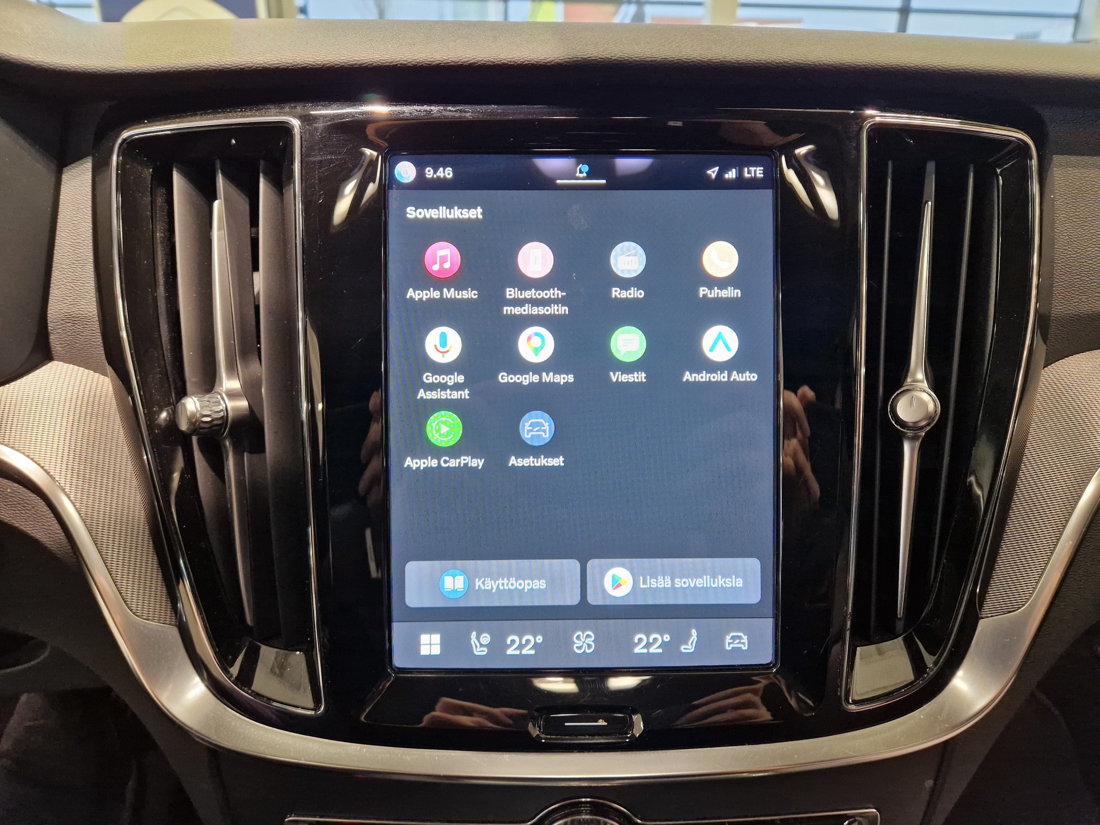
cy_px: 412
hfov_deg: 73.9
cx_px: 550
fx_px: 731
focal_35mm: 23
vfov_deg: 58.9
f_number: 1.8
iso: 500
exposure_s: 1/100
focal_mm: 5.4
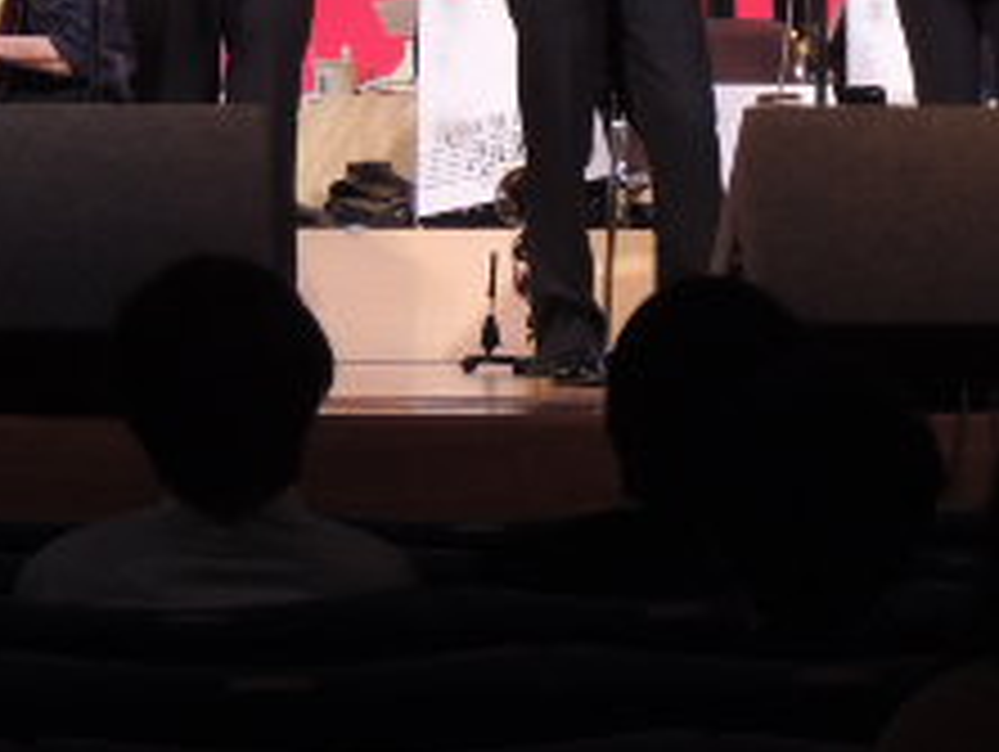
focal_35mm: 216
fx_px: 6240
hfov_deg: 9.1
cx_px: 1044
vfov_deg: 6.8
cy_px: -270
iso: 400
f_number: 3.9
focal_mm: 13.3
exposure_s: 1/40
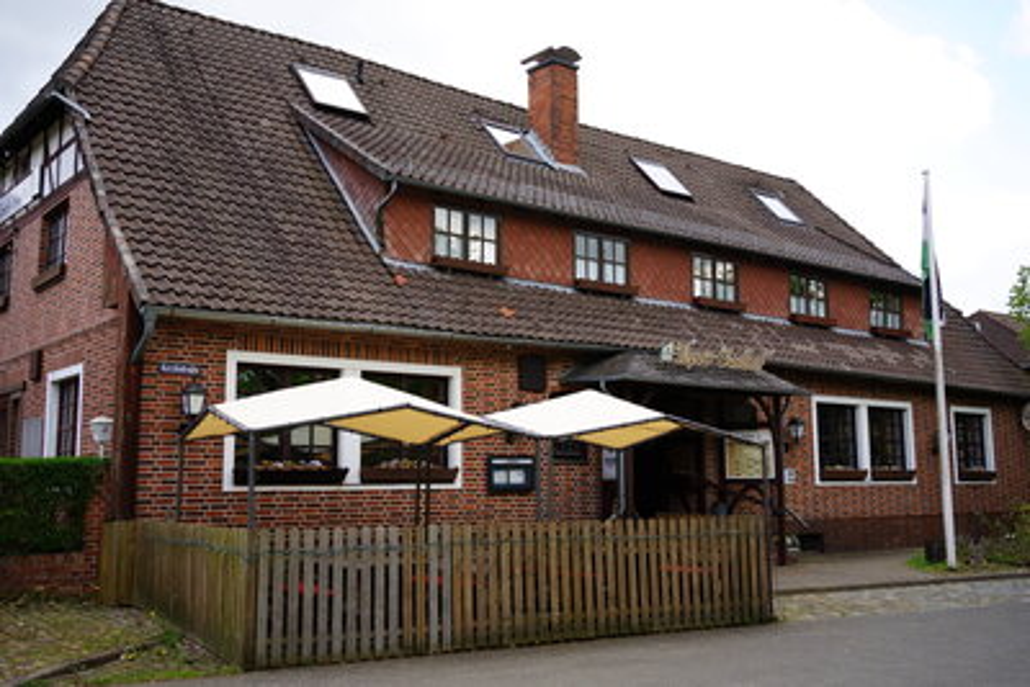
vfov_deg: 37.9
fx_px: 1002
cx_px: 515
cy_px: 344
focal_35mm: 35
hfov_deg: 54.4
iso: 100
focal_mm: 35
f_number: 5.6
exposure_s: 1/160
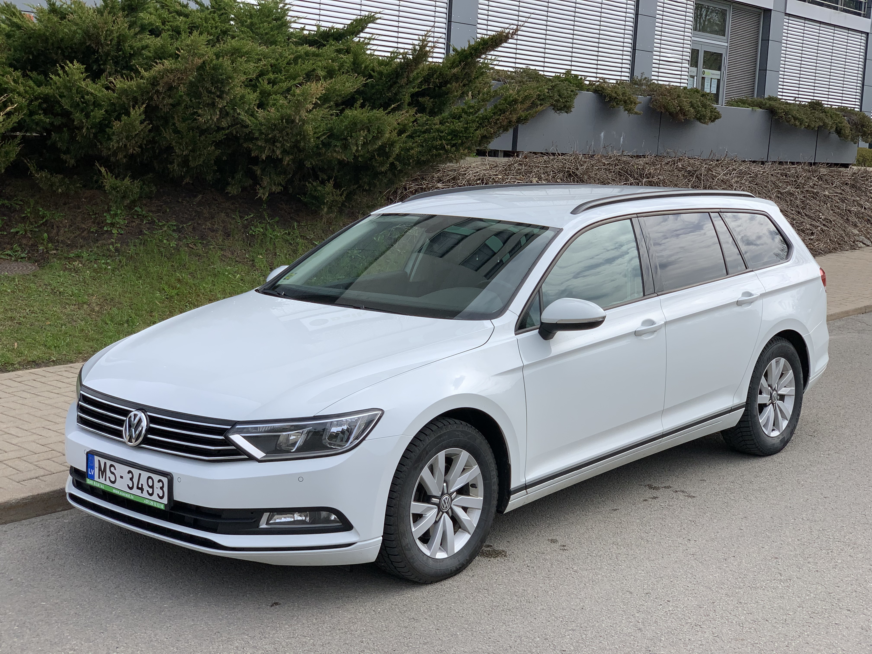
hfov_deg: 36.8
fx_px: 1310
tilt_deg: -7.7
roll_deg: -2.9
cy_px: 327
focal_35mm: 52
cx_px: 436
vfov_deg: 28.0
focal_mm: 6
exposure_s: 1/888
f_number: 2.4
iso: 16
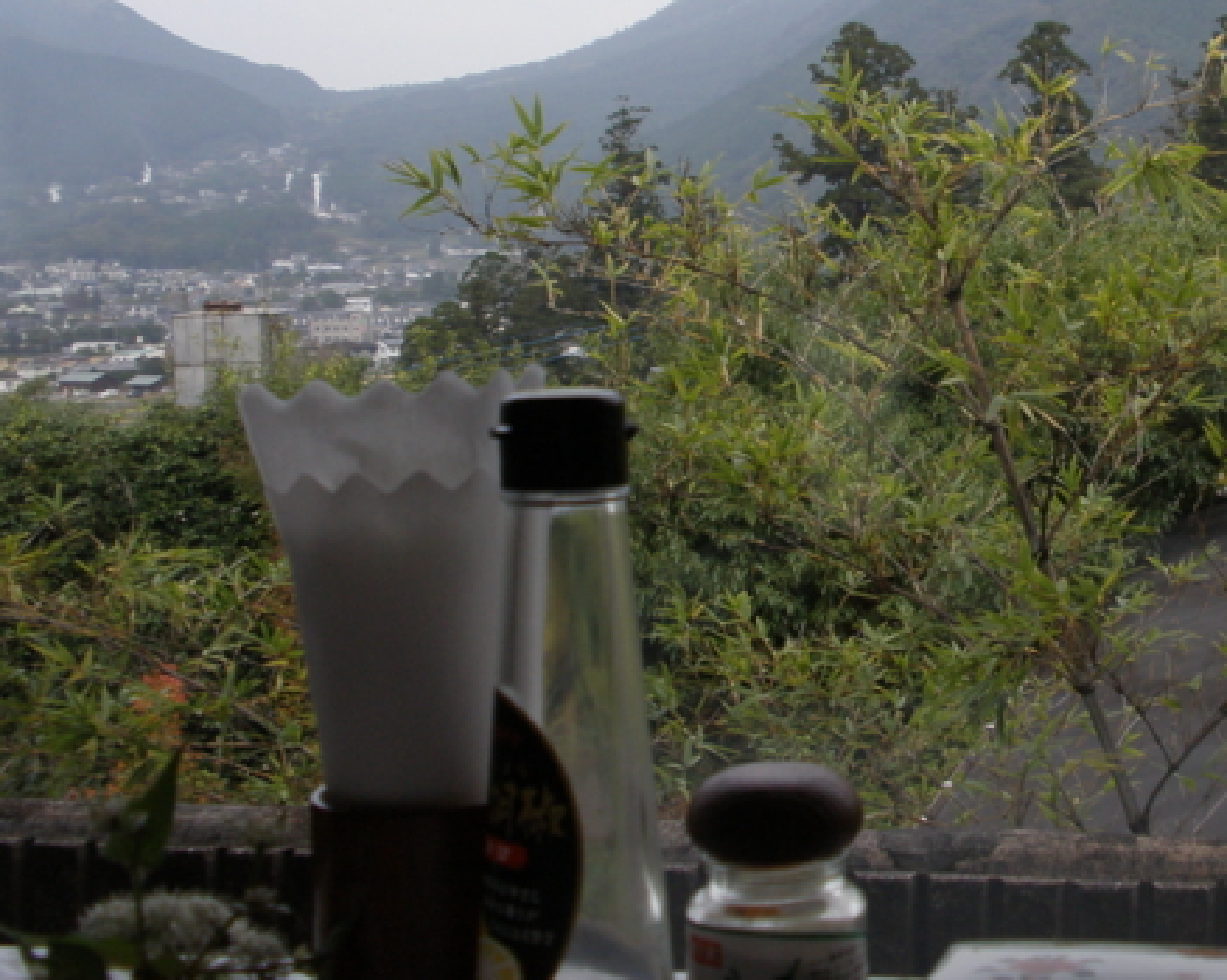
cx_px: 1076
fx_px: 2396
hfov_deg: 27.8
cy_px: 353
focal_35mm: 66
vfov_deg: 23.1
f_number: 3.5
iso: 64
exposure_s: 1/500
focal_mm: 6.6
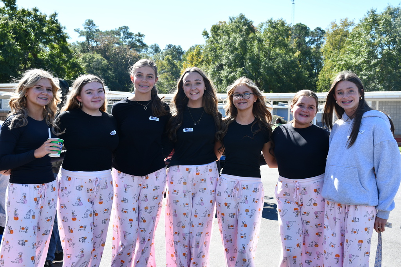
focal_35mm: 48
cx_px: 200
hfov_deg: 41.1
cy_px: 134
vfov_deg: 28.1
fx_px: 535
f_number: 7.1
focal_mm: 32
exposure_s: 1/250
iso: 200
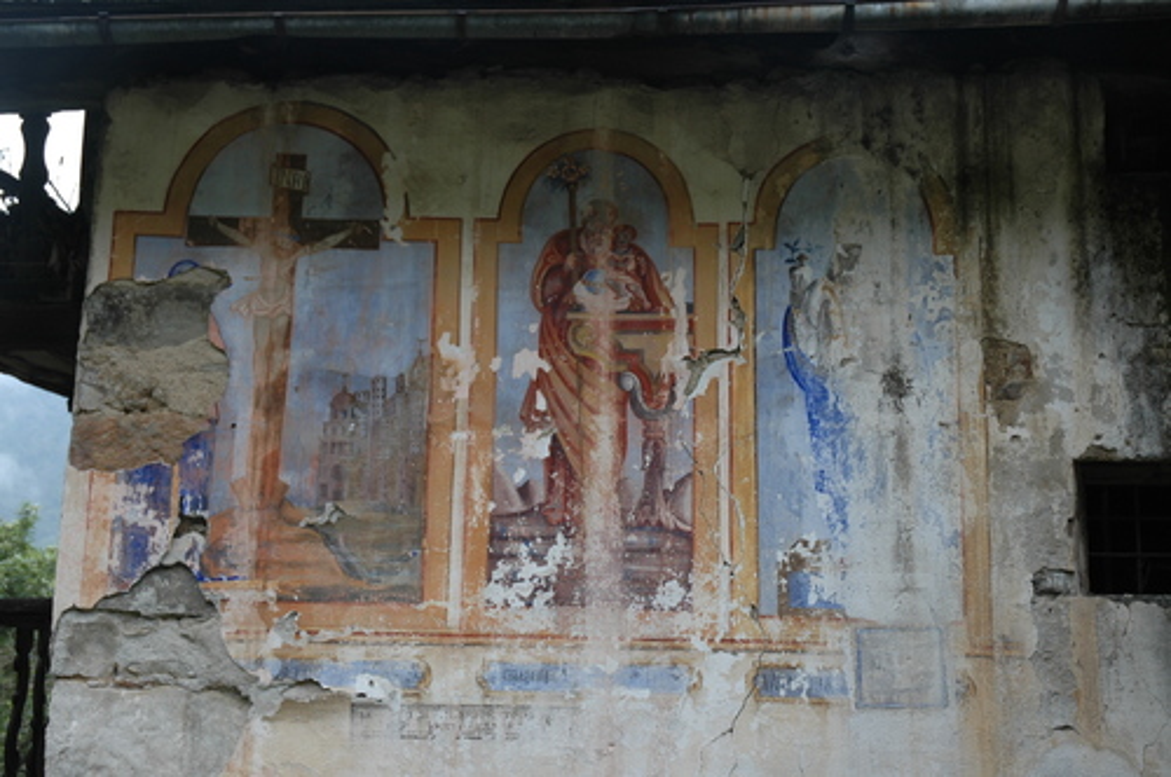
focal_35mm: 51
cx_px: 586
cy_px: 388
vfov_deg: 26.4
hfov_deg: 38.9
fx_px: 1657
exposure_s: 1/100
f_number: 5
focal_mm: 34
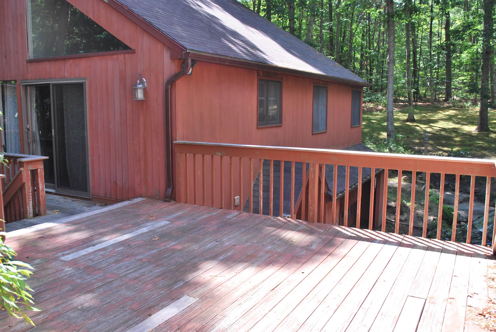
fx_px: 414
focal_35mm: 30
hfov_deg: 61.9
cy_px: 166
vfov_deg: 43.7
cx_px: 248
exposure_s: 1/125
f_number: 5.6
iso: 160
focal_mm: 20
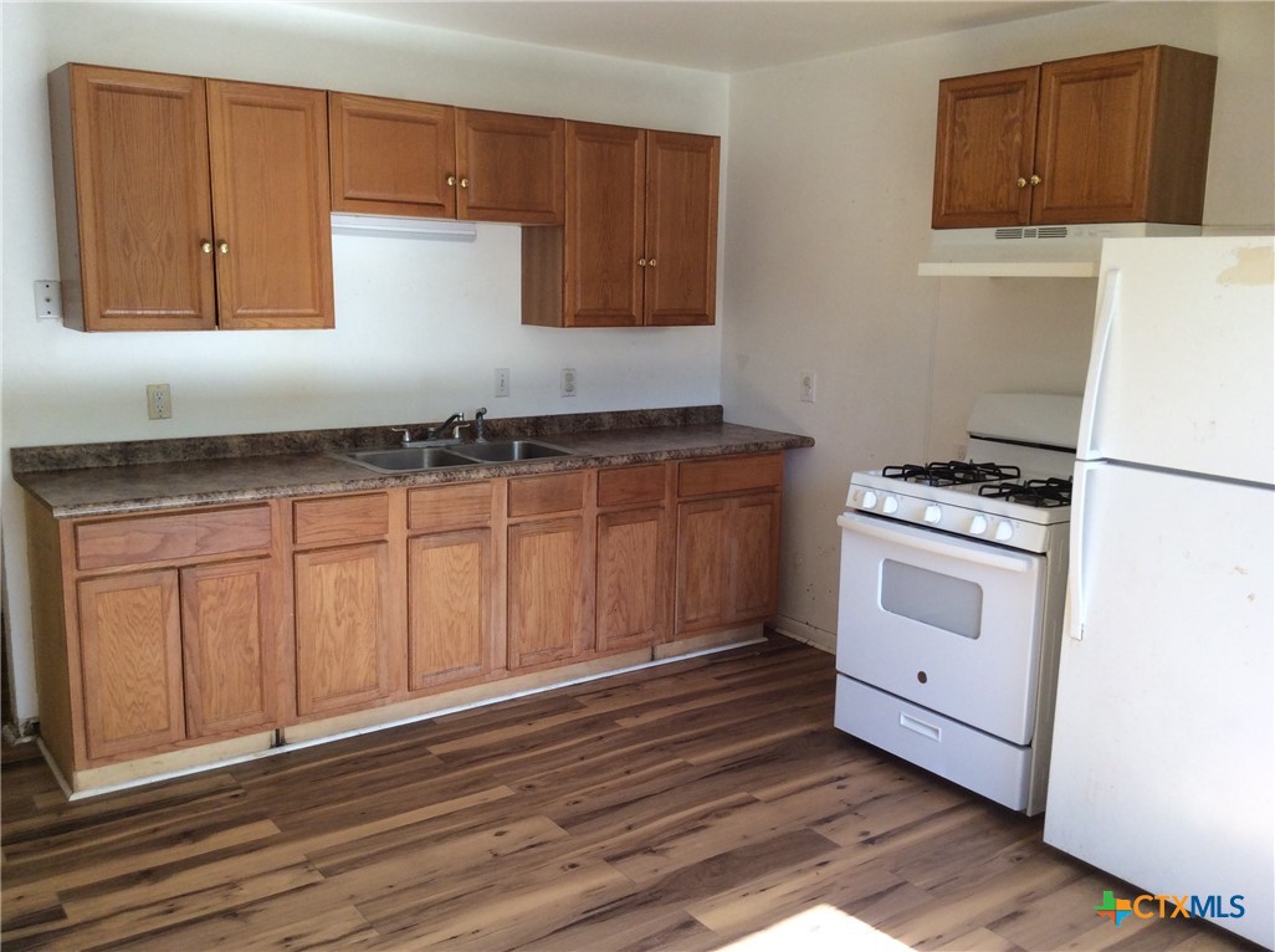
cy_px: 476
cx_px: 638
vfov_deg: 44.0
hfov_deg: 56.9
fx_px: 1177
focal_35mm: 32
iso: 50
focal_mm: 3.3
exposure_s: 1/120
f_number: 2.4
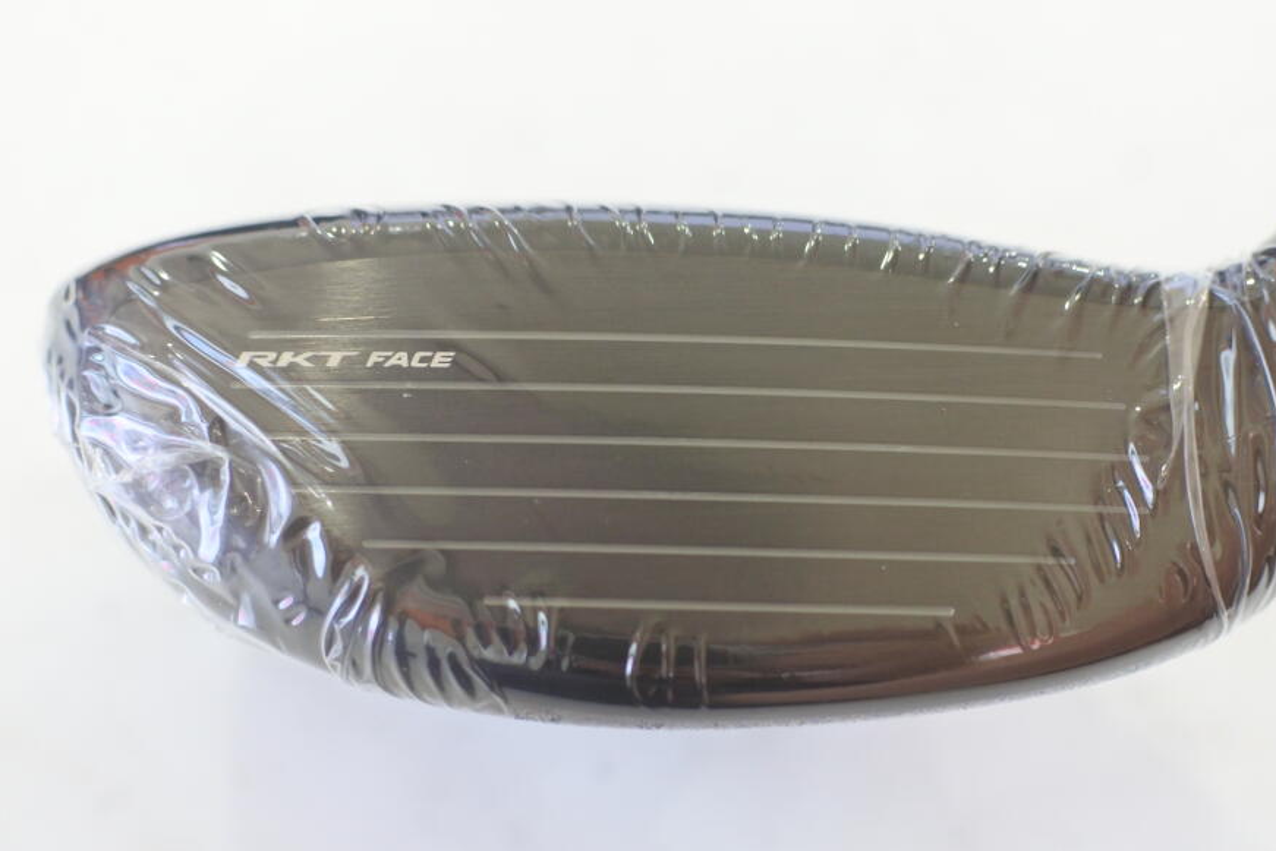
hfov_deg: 36.8
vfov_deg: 25.1
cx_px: 702
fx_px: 1914
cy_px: 422
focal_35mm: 54
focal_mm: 18.5
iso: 800
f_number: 2.5
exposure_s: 1/125
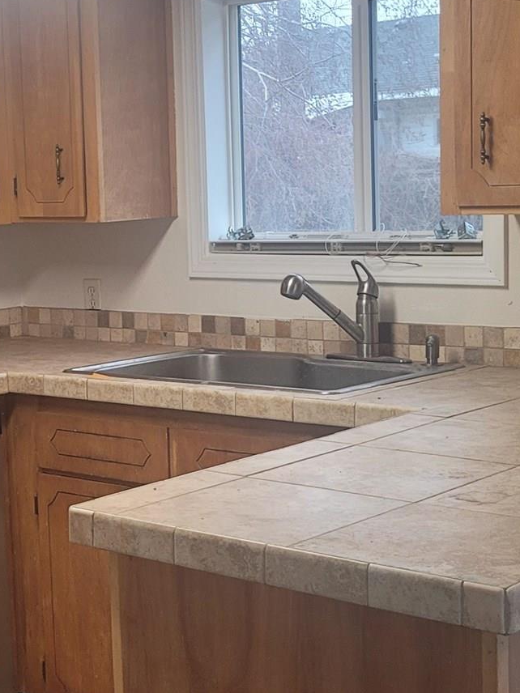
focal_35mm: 70
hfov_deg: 20.8
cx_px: 108
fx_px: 1402
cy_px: 377
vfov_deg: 27.8
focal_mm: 5.4
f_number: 1.8
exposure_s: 1/120
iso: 125
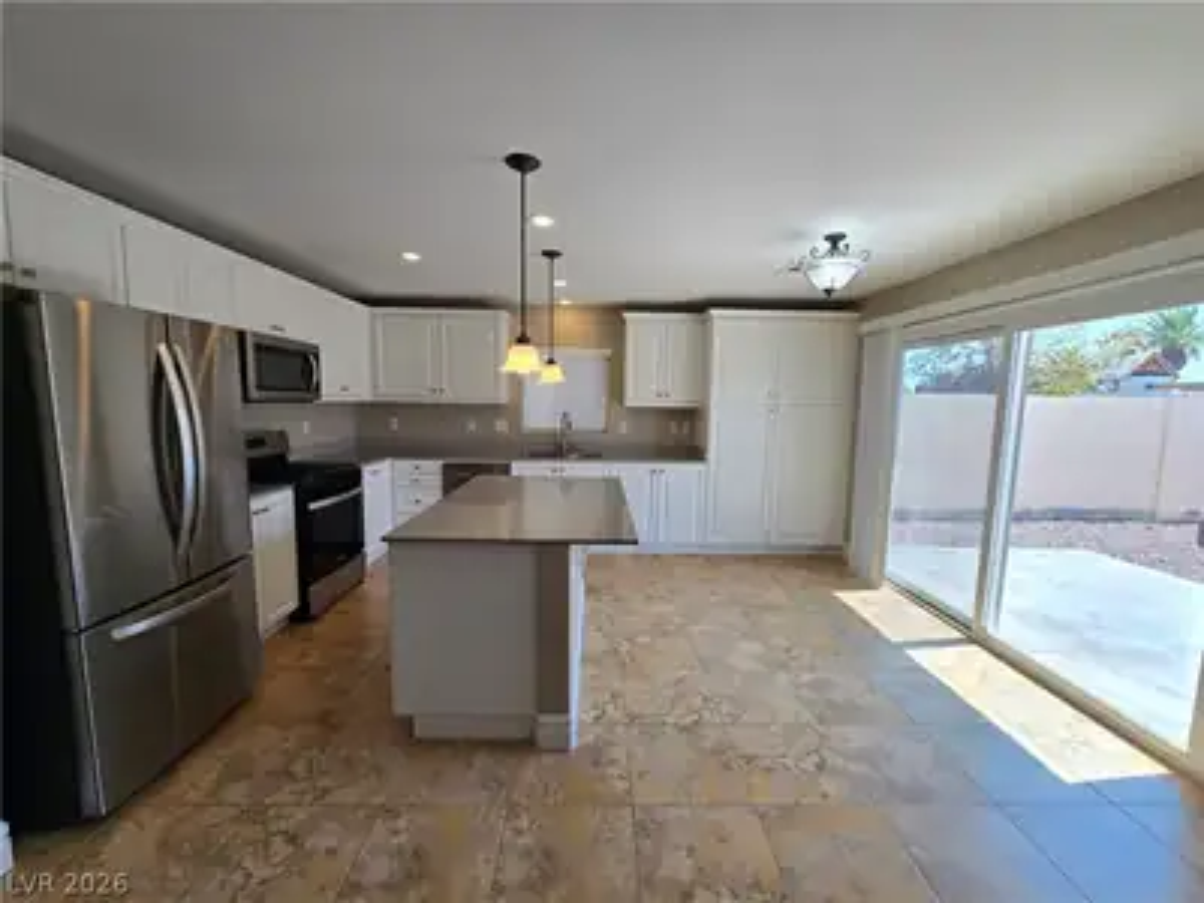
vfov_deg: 89.9
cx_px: 602
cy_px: 452
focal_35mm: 13
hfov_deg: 106.2
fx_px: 452
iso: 50
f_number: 2.2
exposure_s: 1/332
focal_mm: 2.2
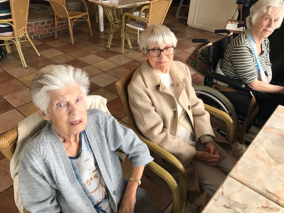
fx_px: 230
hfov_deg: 63.4
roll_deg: -2.1
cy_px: 106
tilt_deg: -33.3
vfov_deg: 49.7
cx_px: 142
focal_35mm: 28
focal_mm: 3.99
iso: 40
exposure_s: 1/100
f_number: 1.8
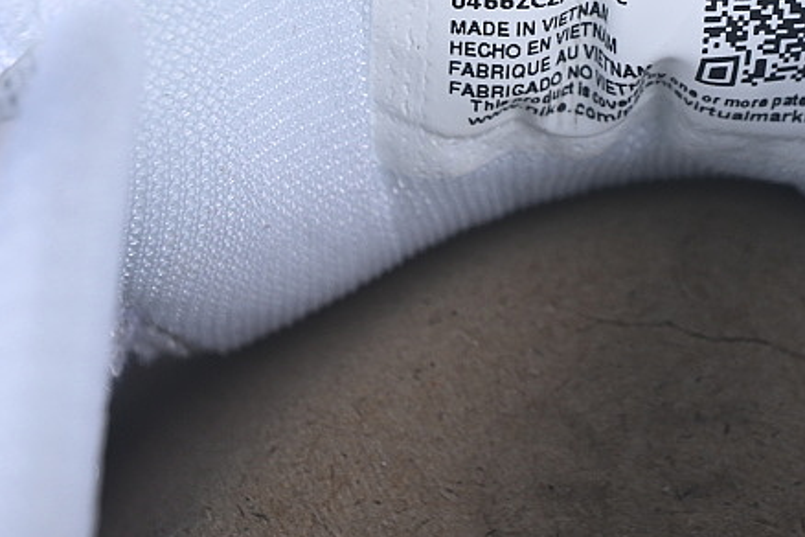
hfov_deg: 11.1
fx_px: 4136
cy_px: -46
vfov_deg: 7.4
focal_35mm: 185
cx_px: 684
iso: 160
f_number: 8
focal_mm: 50
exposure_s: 1/80
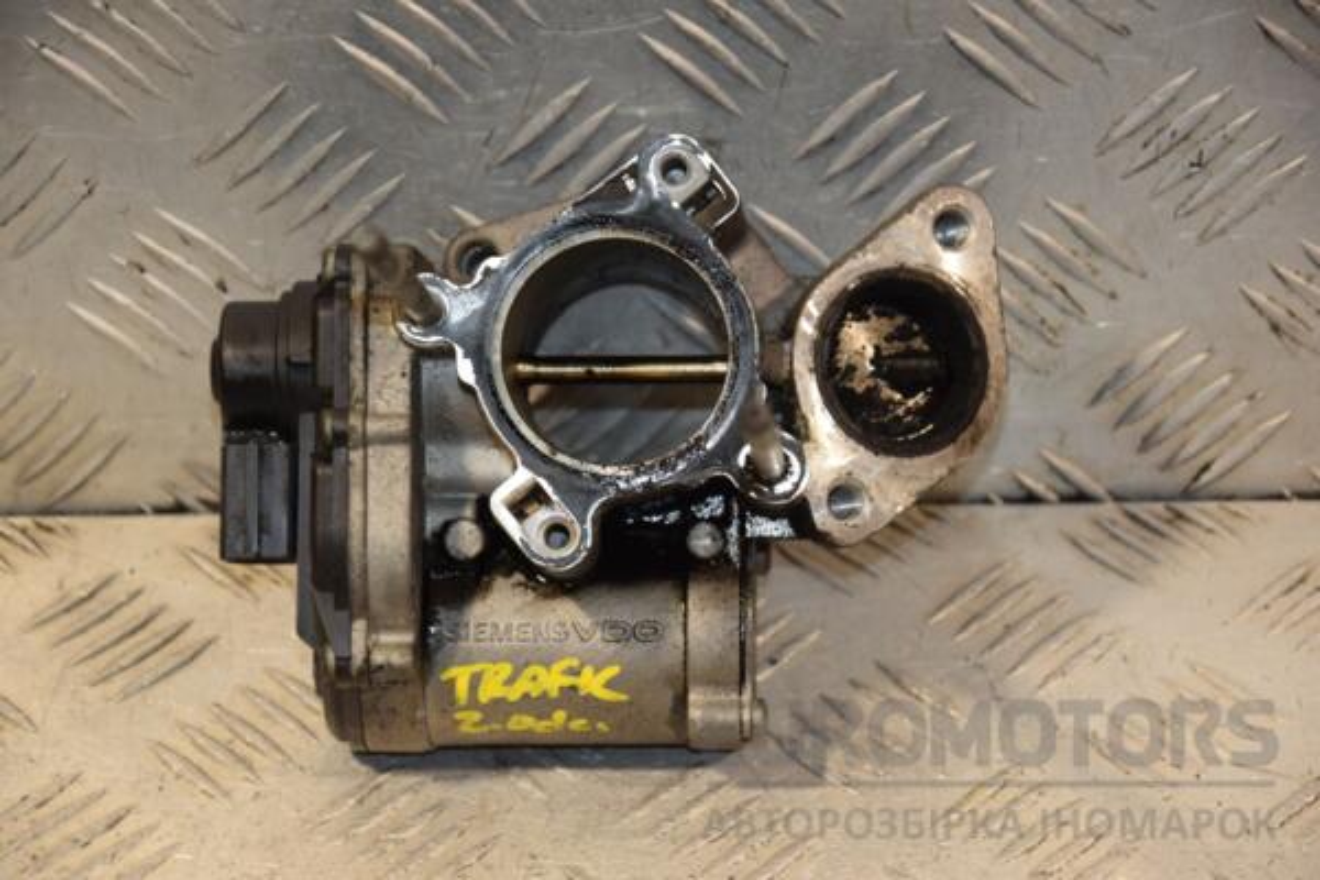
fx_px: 5390
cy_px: 440
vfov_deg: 9.3
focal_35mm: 147
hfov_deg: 14.0
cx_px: 660
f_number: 5.6
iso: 800
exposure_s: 1/200
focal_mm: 98
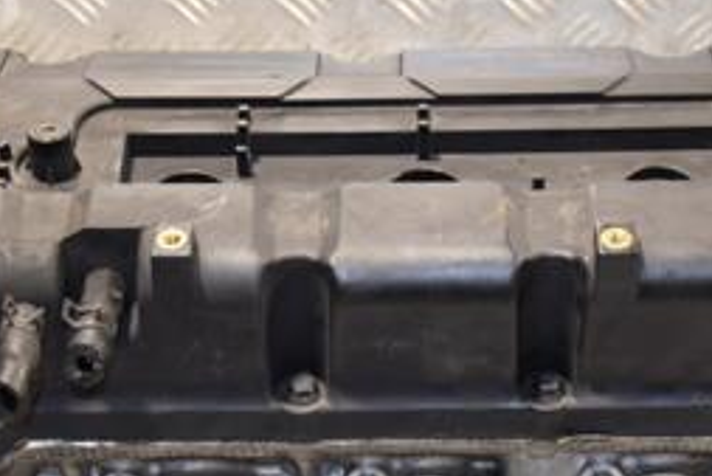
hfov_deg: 16.9
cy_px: 346
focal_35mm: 121
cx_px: 453
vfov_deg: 11.3
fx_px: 2394
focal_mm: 34
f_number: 5
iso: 800
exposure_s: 1/125
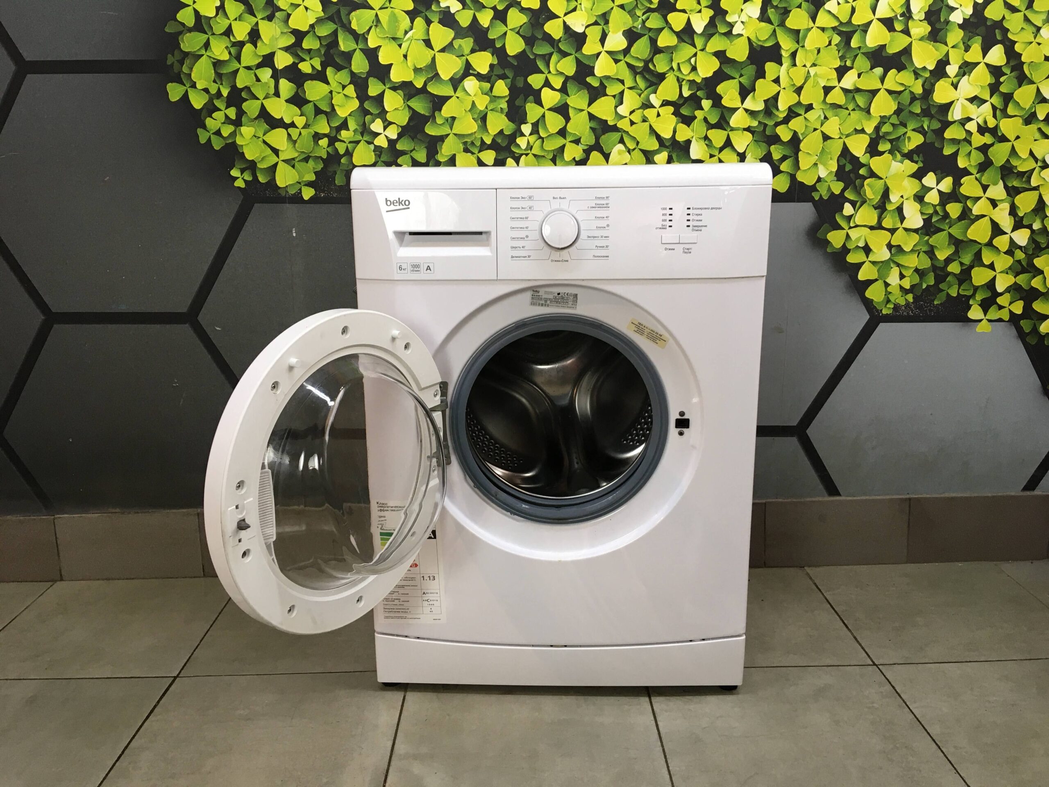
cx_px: 524
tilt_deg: -11.9
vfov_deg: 48.2
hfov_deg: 61.7
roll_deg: +0.0
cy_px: 394
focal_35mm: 29
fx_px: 879
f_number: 2.2
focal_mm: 4.15
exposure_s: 1/33
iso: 80
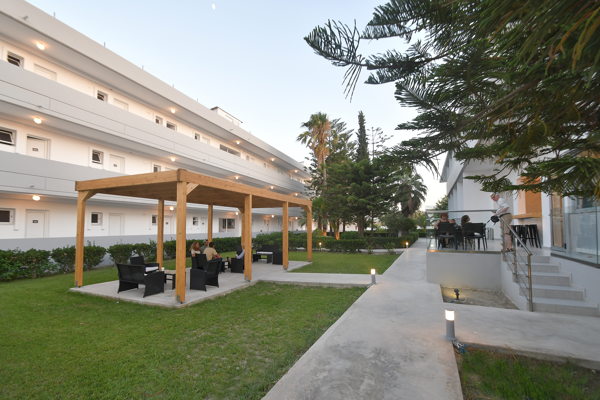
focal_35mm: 15
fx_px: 250
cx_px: 300
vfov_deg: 77.3
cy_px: 200
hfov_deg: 100.4
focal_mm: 10
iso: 400
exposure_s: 1/100
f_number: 6.3
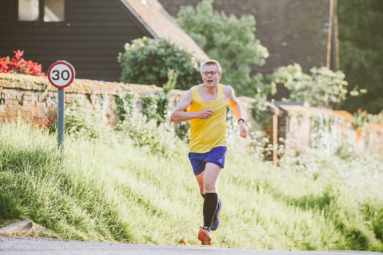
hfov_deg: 6.9
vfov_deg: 4.6
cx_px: 192
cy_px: 128
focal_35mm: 300
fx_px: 3192
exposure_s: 1/1250
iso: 500
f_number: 3.5
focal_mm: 200
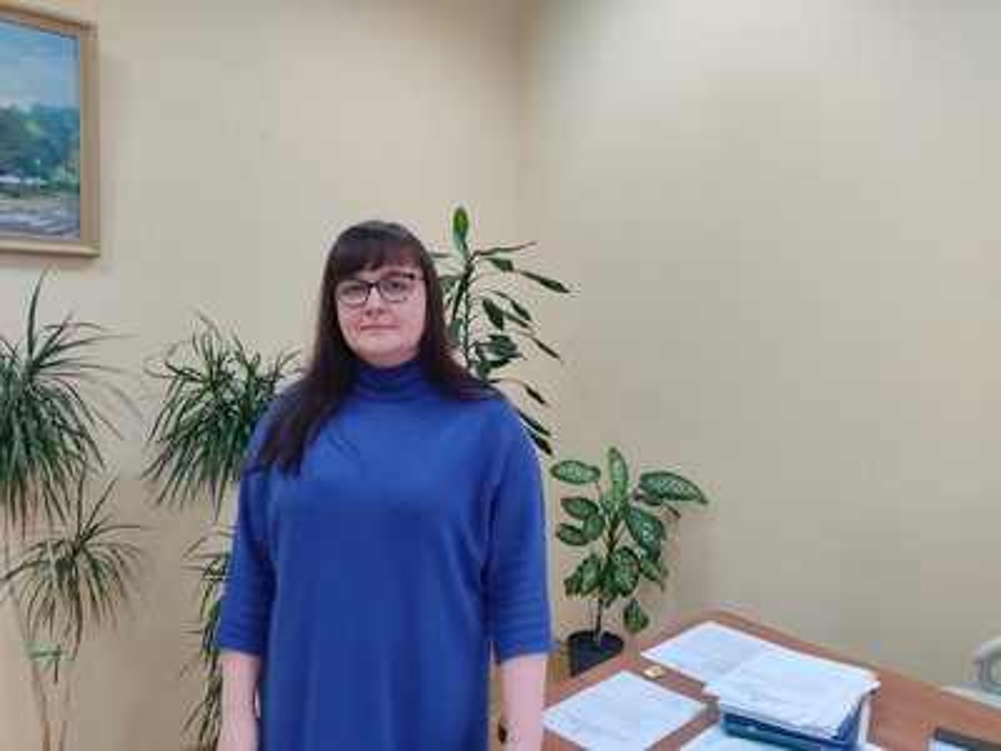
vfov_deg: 53.1
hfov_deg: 67.3
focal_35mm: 26
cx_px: 500
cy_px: 376
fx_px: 752
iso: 301
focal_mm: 4.74
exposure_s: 1/33
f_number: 1.79
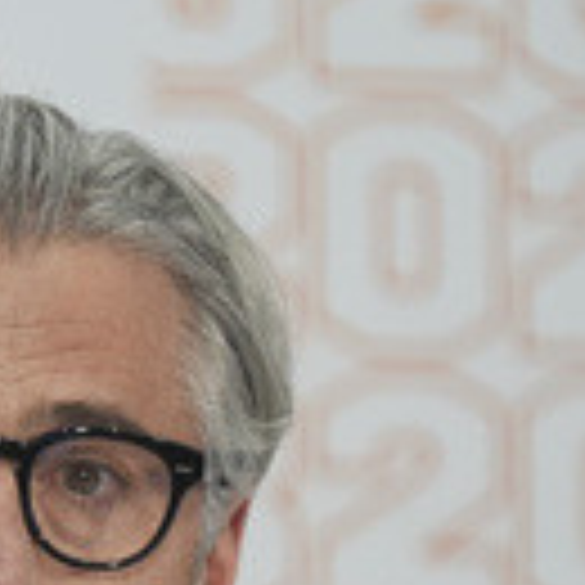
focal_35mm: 669
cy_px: 610
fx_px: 12791
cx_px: -306
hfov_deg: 2.6
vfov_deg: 2.6
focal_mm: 200
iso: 2000
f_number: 2.8
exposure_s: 1/250
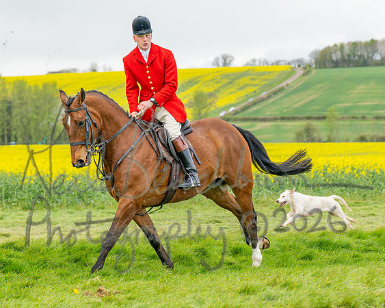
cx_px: 153
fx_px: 1579
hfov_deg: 13.9
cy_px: 177
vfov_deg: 11.1
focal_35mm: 139
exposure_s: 1/1600
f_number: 4
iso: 400
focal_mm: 70
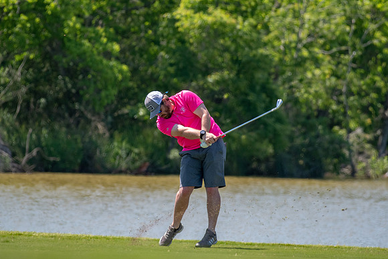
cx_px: 194
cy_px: 130
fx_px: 8085
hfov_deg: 2.7
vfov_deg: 1.8
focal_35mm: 750
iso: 800
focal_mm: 500
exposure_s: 1/1250
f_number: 6.3
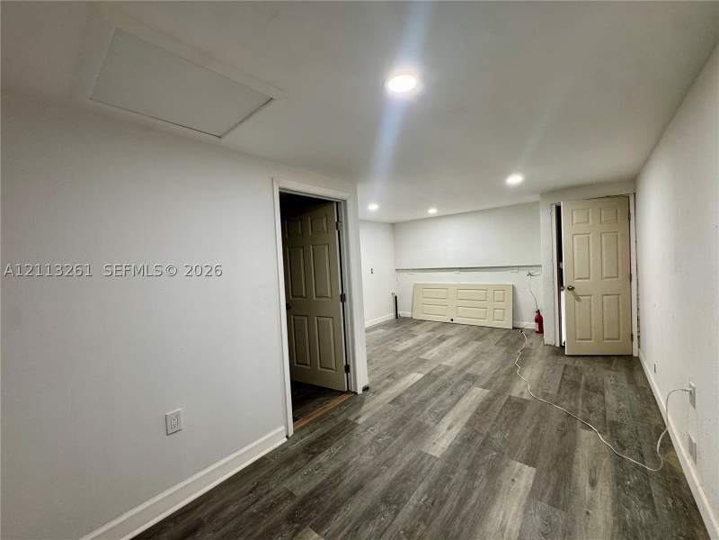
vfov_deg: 85.7
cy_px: 270
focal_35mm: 14
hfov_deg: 102.1
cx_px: 360
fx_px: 291
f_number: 2.2
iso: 200
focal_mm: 2.22
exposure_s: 1/60
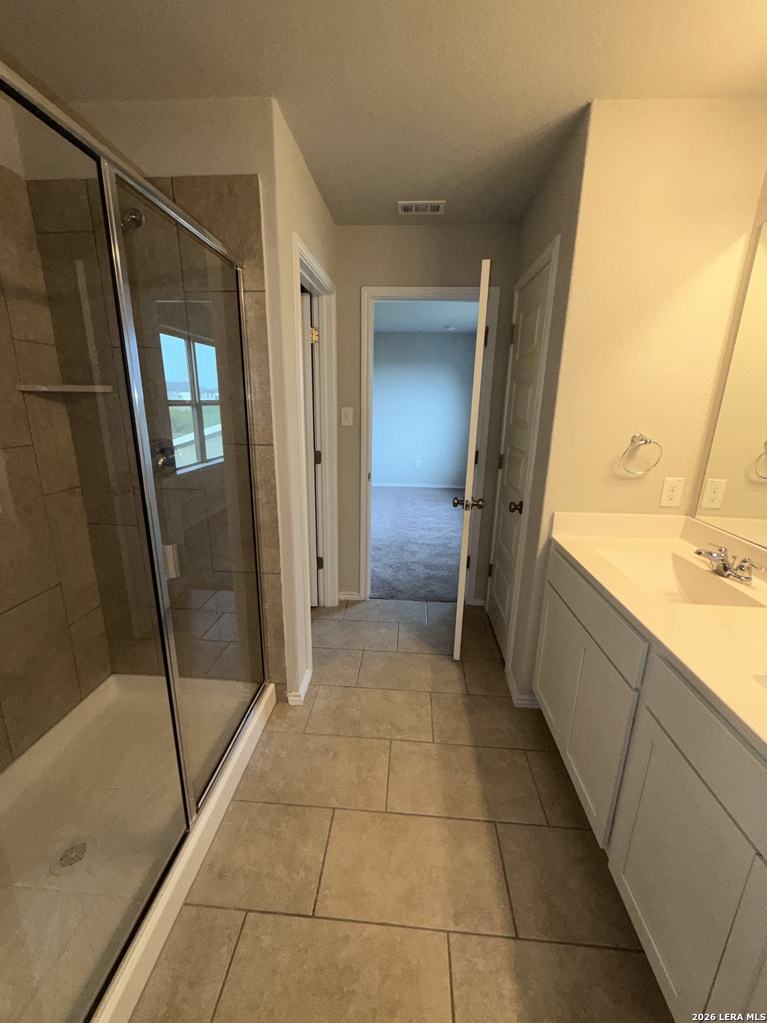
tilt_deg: -15.3
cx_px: 384
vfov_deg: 102.1
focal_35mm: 14
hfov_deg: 85.7
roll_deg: -1.7
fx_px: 414
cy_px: 512
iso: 125
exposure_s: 1/120
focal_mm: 2.22
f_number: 2.2
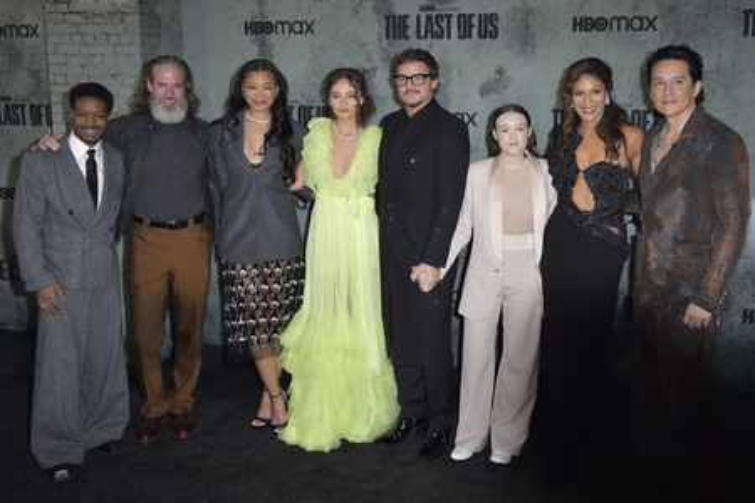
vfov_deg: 36.9
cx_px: 378
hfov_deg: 53.1
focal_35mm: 36
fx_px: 755
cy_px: 252
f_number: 6.3
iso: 640
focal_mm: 36
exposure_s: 1/250
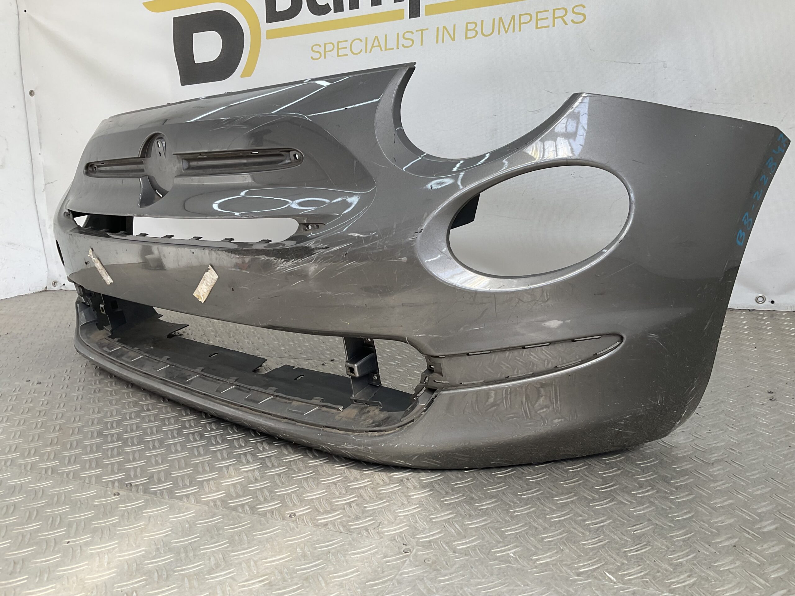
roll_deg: +2.3
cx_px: 398
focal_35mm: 29
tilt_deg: -14.3
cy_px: 298
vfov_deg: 48.2
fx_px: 666
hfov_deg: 61.7
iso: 16
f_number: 1.8
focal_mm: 3
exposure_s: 1/240
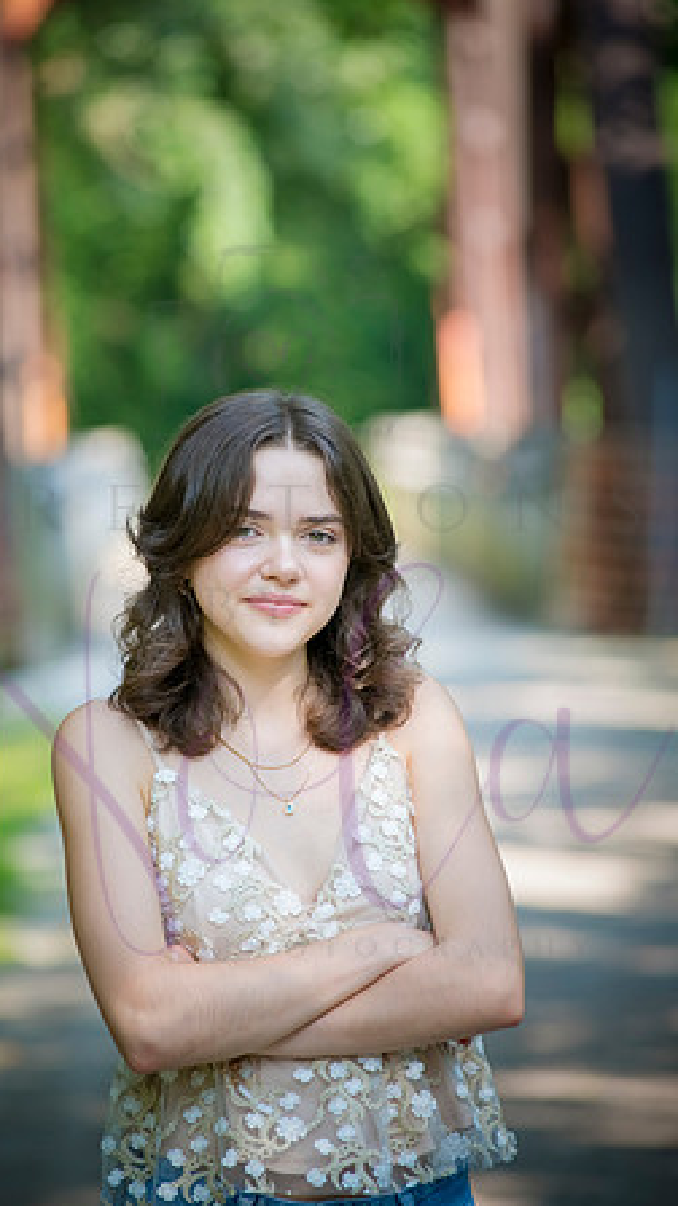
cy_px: 603
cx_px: 285
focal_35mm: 179
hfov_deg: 6.8
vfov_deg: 12.0
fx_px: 5721
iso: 400
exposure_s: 1/320
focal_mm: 170
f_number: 5
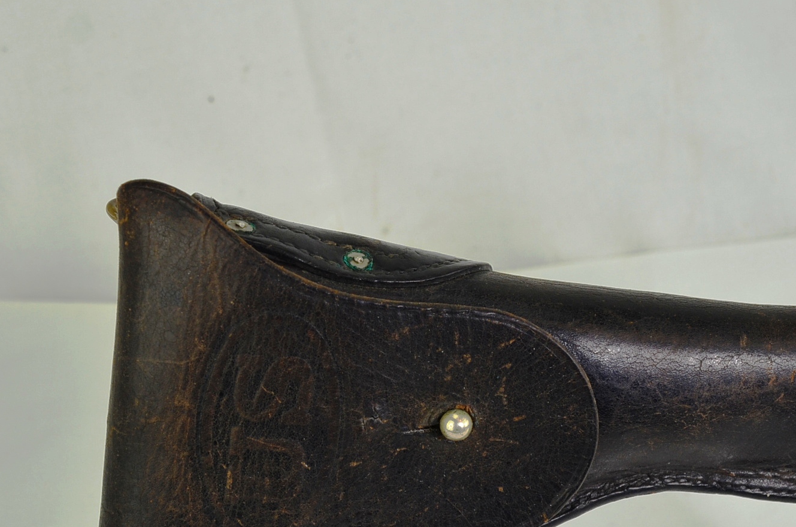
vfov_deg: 15.2
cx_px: 408
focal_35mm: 89
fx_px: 1964
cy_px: 396
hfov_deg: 22.9
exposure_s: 1/125
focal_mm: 32
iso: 220
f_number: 5.6
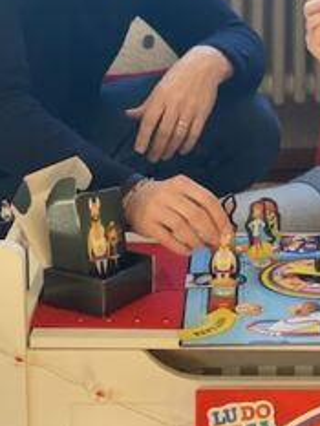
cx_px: 251
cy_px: 80
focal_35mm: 134
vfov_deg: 14.6
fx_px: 1650
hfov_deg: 11.0
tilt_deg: -14.1
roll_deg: +0.1
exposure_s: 1/62
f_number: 2
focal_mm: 6
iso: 250
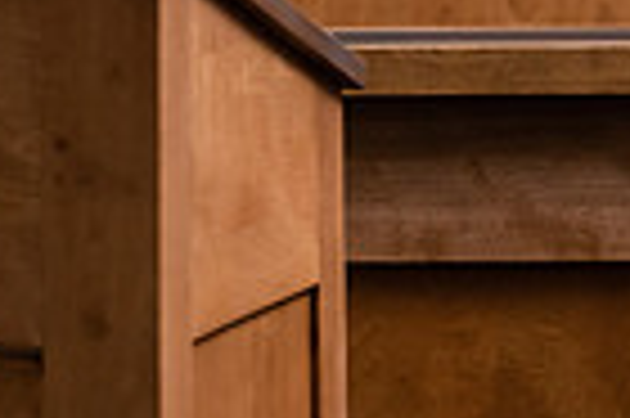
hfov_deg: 4.7
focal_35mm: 436
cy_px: -402
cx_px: -166
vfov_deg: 3.1
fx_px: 7621
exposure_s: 1/200
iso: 800
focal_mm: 105
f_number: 3.5
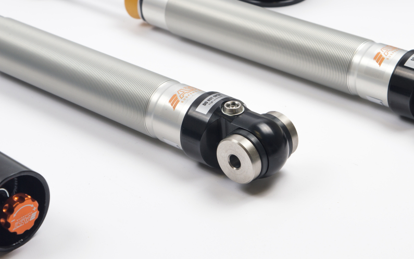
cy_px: 127
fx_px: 954
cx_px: 207
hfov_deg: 24.5
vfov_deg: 15.5
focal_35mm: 85
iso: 100
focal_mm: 55
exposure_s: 1/15
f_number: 9
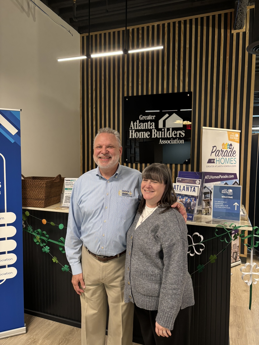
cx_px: 130
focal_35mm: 26
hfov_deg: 53.1
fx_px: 259
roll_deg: -0.8
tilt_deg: -3.1
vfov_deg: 67.3
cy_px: 172
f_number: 1.6
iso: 250
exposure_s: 1/60
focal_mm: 5.96
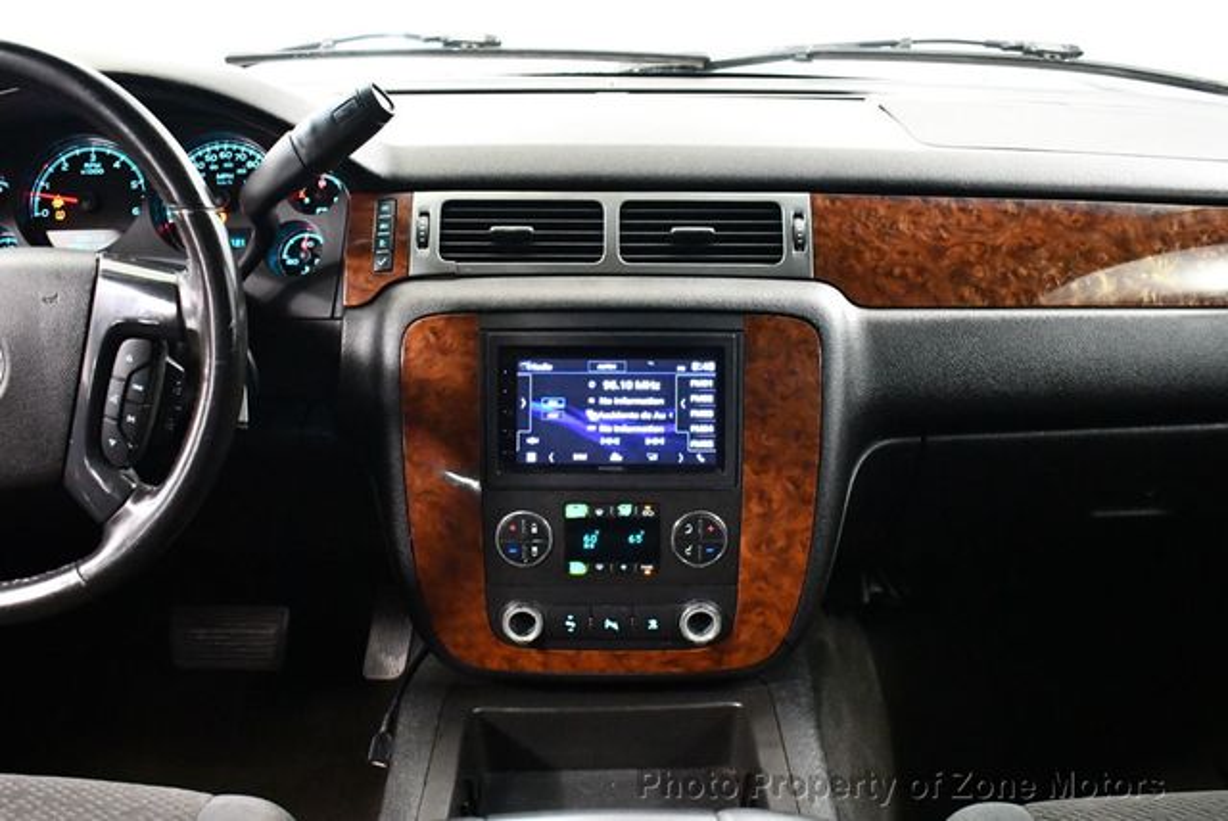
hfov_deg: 53.1
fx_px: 1229
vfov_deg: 36.9
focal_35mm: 36
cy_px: 410
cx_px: 614
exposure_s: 1/60
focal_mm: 18
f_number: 3.5
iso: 8000
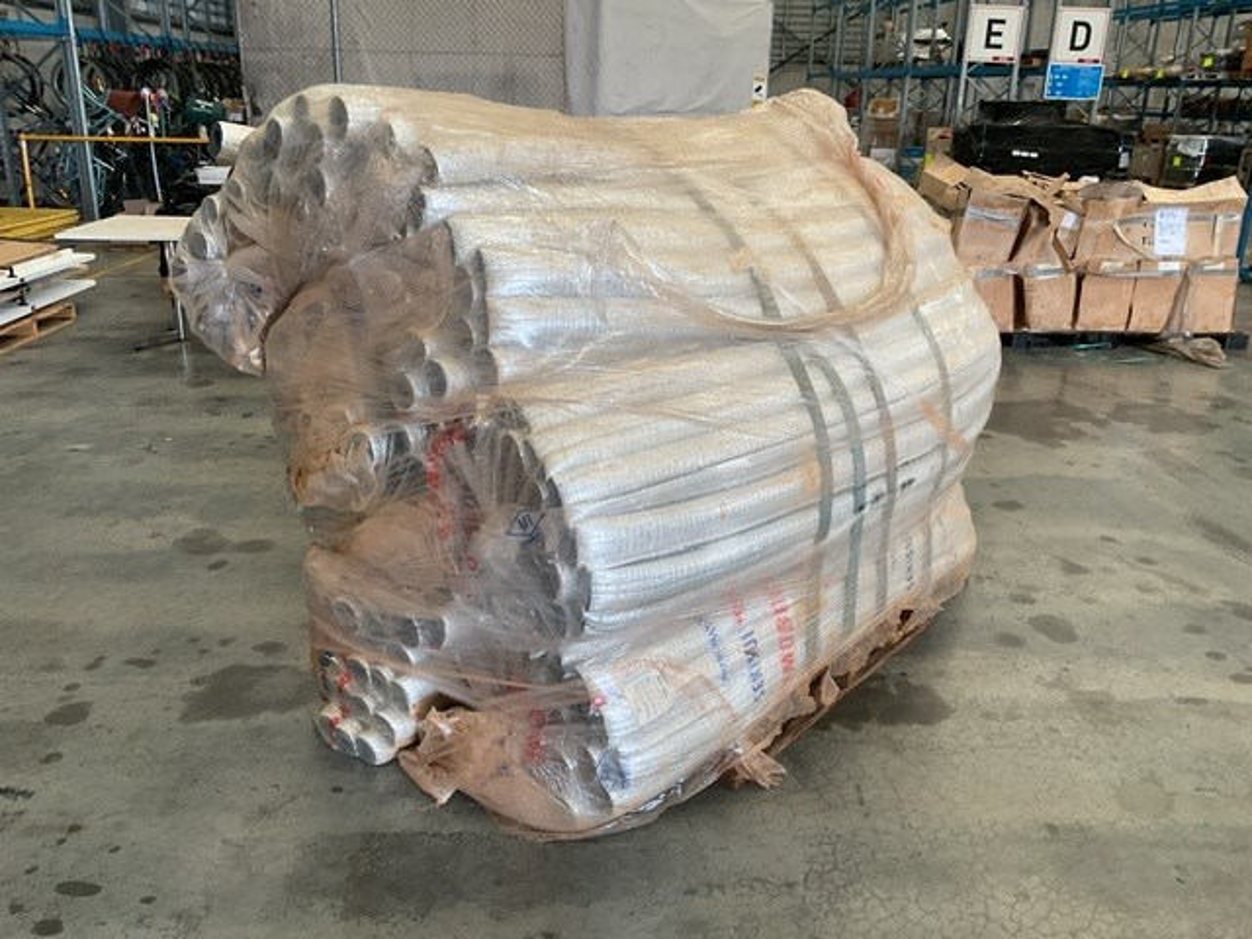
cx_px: 626
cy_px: 470
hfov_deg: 61.7
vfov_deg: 48.2
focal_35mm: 29
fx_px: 1049
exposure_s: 1/120
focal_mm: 3
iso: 64
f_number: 1.8
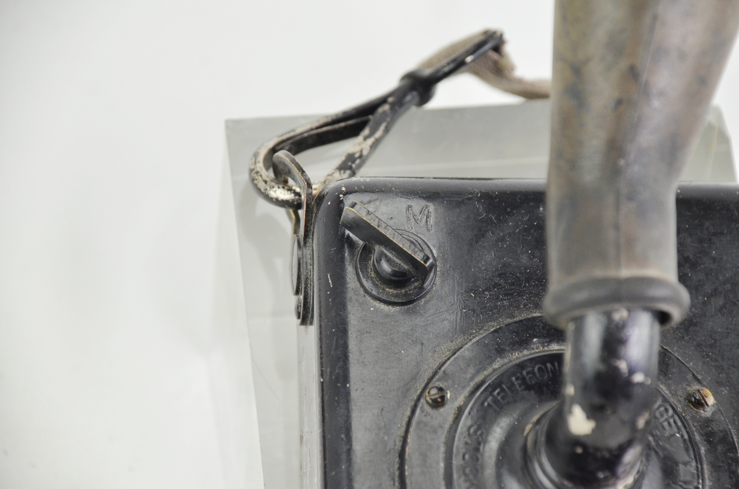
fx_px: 4148
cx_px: 370
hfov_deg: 10.2
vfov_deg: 6.8
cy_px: 244
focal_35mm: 202
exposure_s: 1/160
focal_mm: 135
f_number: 5.6
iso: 800
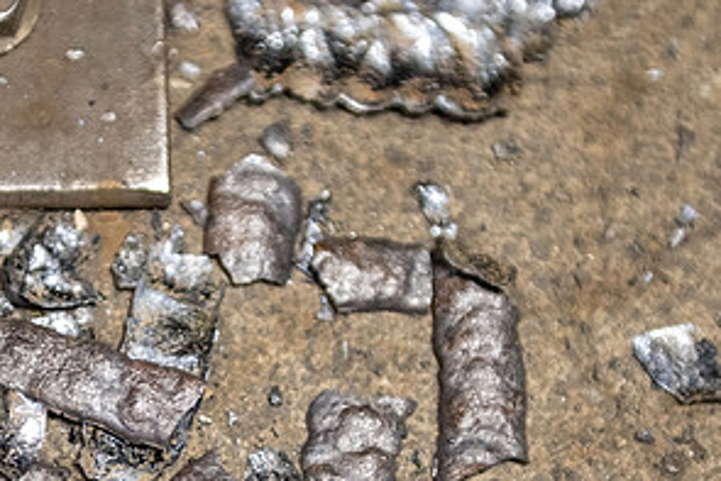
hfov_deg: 17.2
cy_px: 387
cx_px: 159
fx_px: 2364
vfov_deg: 11.6
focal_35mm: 118
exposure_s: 1/160
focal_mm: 60
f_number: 2.8
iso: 2500
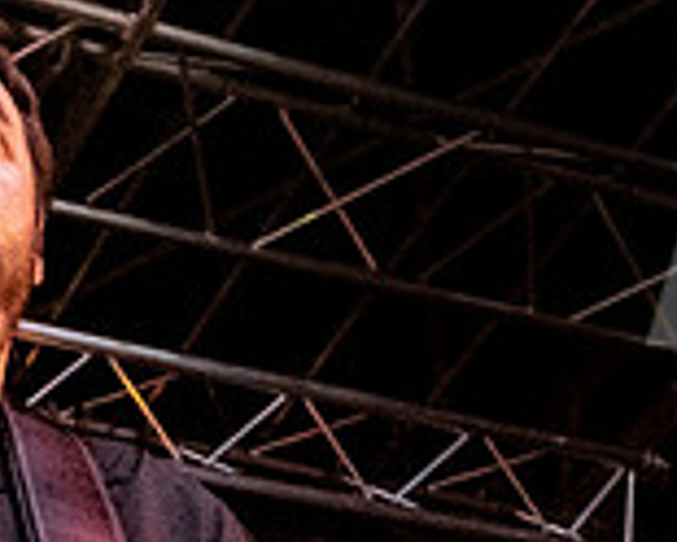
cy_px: 747
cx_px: -192
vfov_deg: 12.7
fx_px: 2344
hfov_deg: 15.7
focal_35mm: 117
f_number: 5.6
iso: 8000
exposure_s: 1/1000
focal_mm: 24
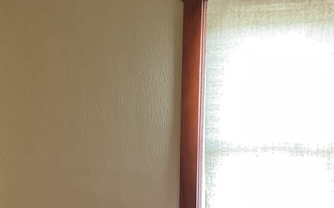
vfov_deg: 15.8
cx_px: 149
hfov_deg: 26.5
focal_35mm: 78
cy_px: 277
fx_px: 710
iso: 250
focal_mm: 3
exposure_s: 1/60
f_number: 1.8
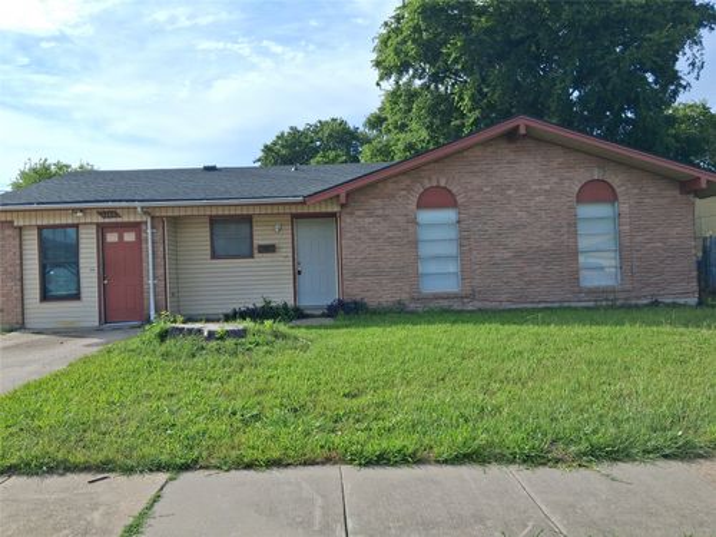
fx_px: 538
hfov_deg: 67.3
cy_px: 268
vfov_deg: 53.1
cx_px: 358
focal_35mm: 26
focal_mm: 3.98
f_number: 1.8
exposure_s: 1/761
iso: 25
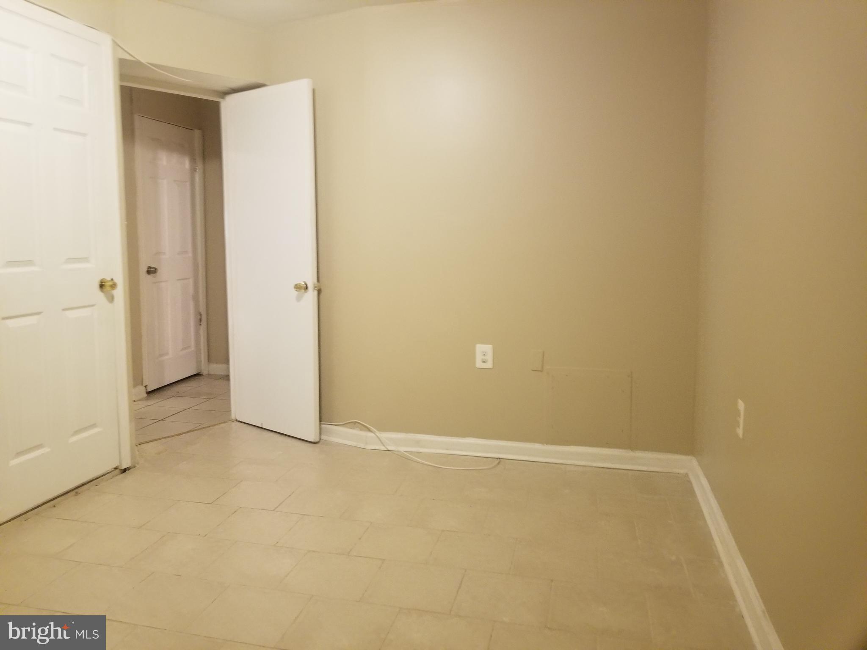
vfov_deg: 53.1
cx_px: 434
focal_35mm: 26
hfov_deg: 67.3
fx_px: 651
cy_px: 325
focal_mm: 4.25
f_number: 1.7
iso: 250
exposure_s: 1/15
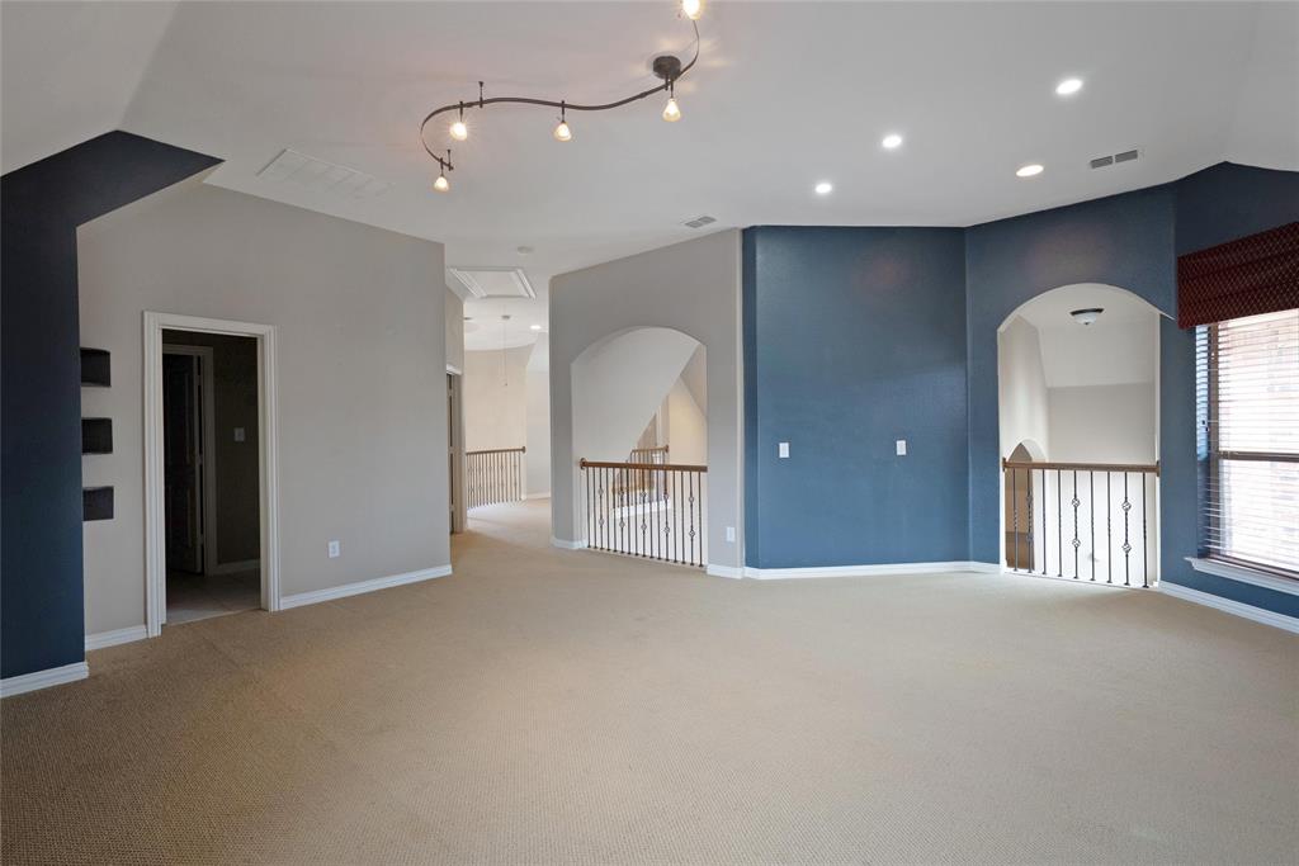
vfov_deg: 73.8
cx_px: 650
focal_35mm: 16
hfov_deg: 96.7
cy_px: 433
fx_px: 577
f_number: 9
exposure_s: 1/8
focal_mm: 16
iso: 640
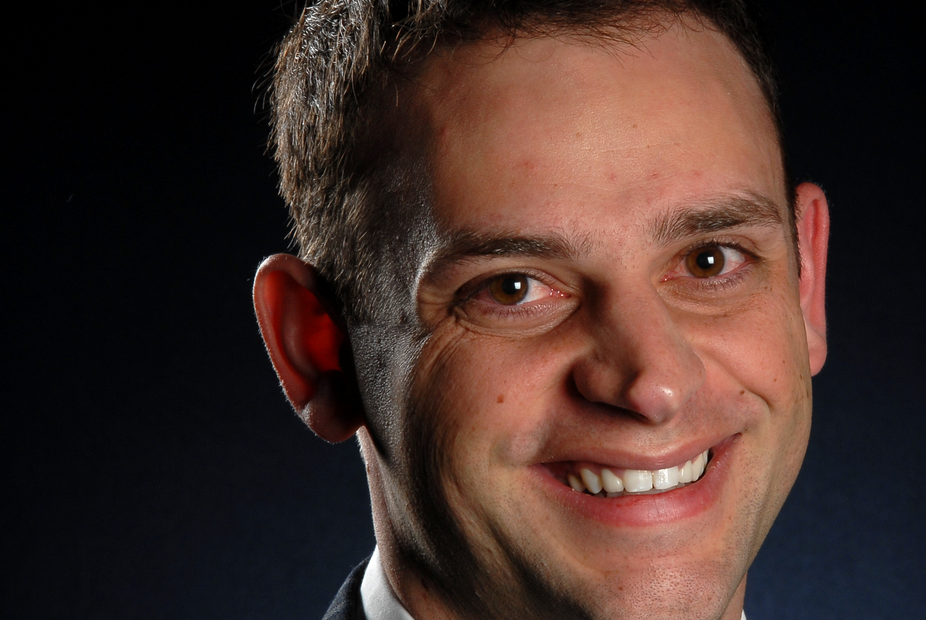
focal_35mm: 353
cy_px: 371
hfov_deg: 5.8
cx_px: 593
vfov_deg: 3.9
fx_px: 9087
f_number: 16
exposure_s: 1/125
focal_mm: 135
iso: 125
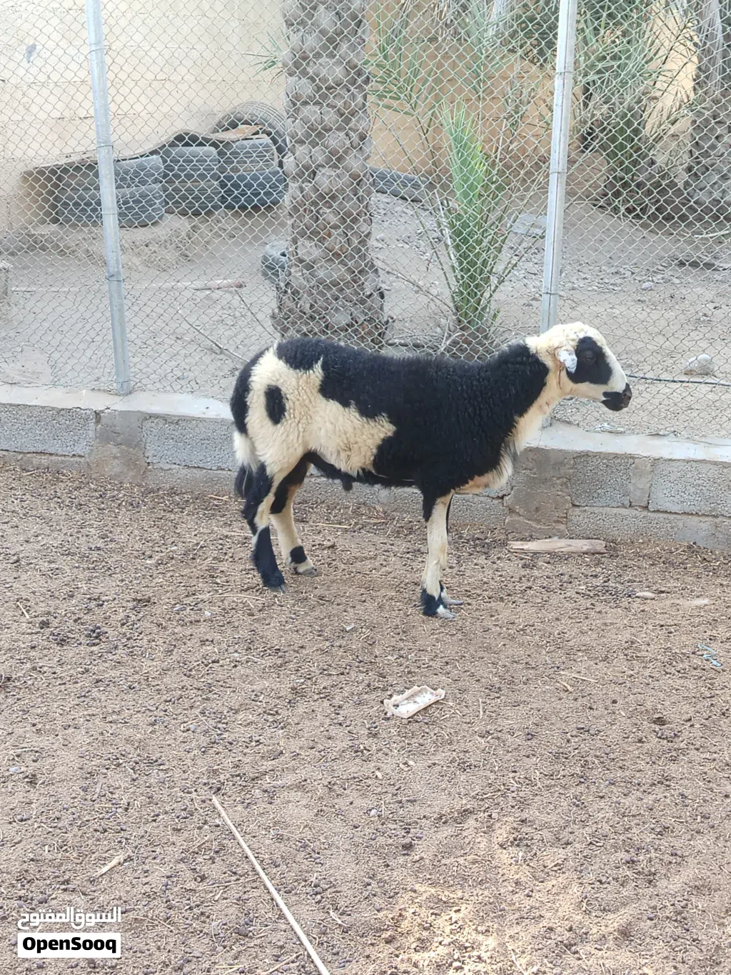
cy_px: 488
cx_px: 366
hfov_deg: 30.3
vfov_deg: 39.7
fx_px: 1351
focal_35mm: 48
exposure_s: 1/100
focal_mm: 5.25
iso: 269
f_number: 1.75
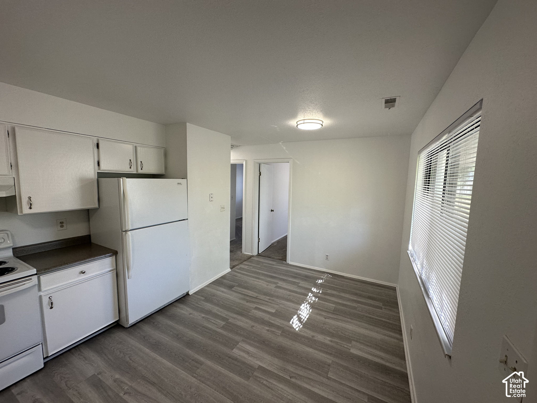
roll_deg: -1.8
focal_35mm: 14
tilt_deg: -6.2
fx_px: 217
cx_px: 268
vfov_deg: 85.7
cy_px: 202
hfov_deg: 102.1
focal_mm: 2.22
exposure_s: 1/120
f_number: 2.2
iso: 100
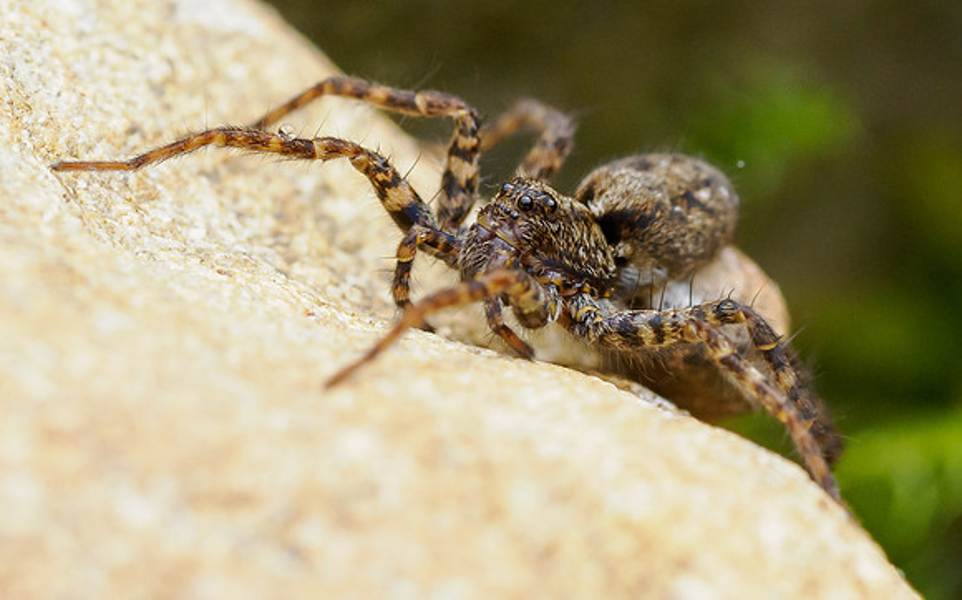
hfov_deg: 6.7
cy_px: 613
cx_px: 538
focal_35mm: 312
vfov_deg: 4.2
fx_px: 8166
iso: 400
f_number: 5.6
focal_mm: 60
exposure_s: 1/320
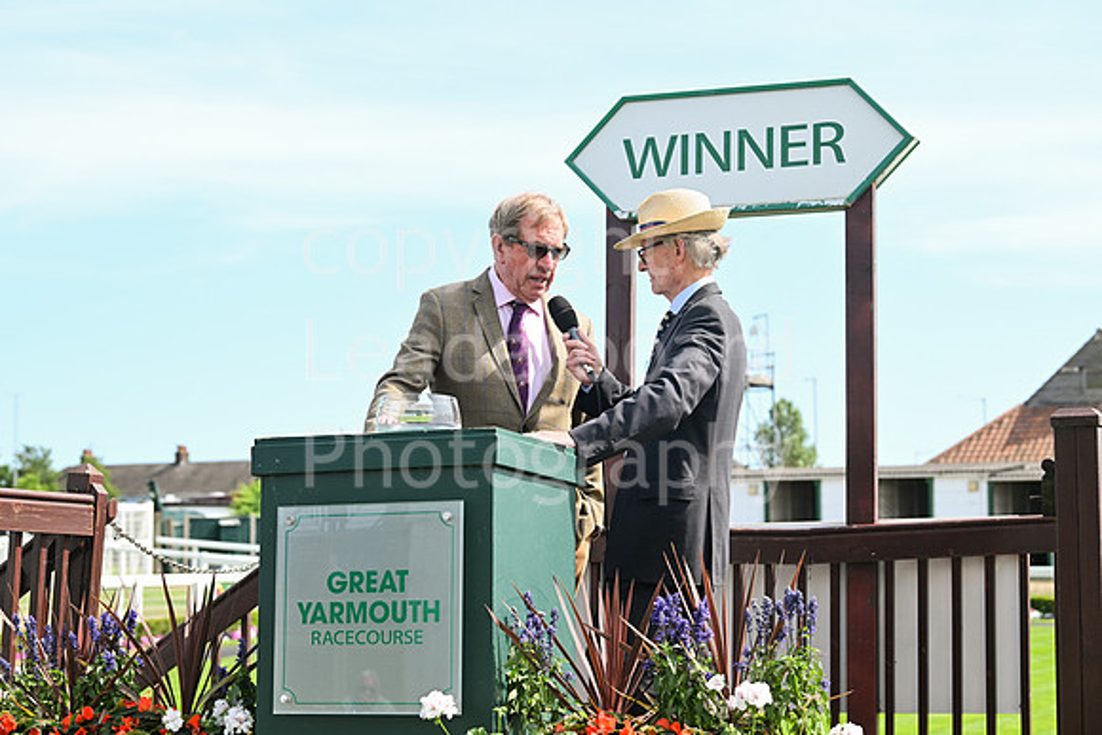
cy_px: 368
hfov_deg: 27.0
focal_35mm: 75
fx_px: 2296
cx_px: 551
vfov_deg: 18.2
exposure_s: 1/1000
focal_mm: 75
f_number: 5.6
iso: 400
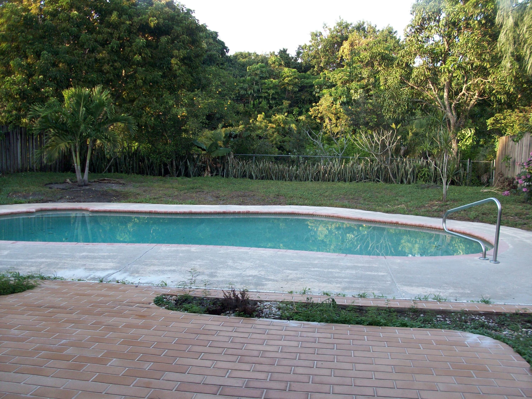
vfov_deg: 41.8
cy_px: 200
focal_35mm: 34
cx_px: 266
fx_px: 523
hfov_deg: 54.0
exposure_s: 1/87.3
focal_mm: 5.7
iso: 64
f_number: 2.8
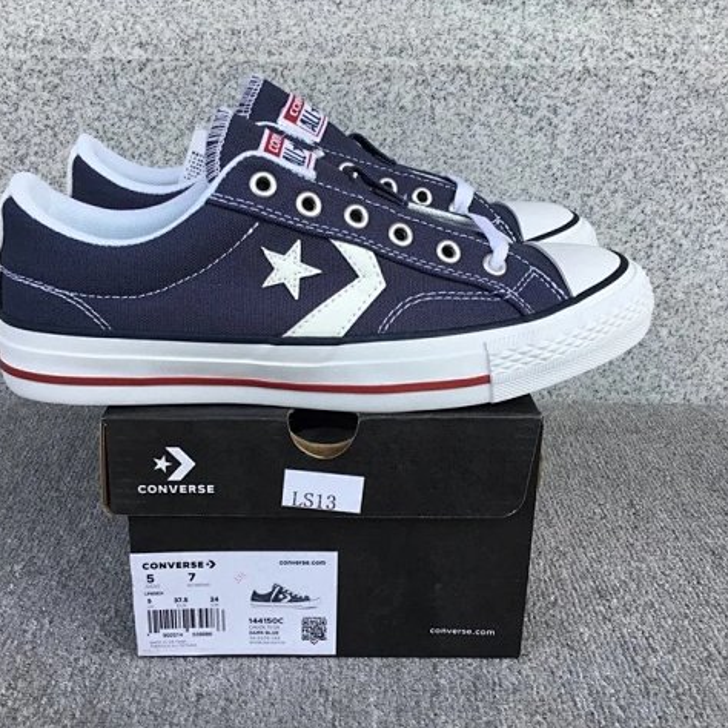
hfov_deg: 44.9
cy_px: 362
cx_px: 332
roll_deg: -0.6
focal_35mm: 37
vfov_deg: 44.9
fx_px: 880
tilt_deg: -20.7
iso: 25
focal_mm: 3.3
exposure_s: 1/243
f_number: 2.4
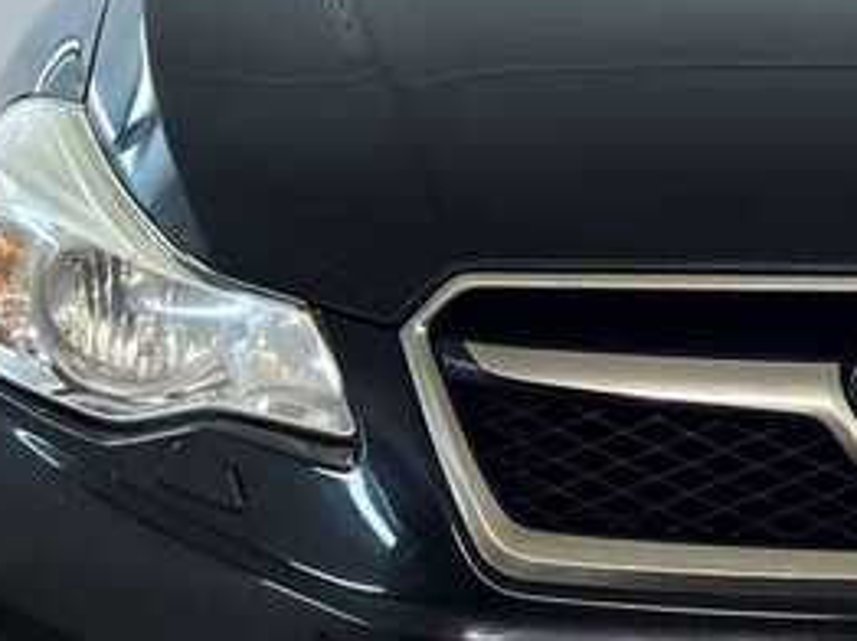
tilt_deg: -7.6
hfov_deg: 11.8
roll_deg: -0.5
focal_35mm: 165
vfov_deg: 9.0
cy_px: 227
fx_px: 4081
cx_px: 955
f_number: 1.78
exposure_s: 1/101
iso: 100
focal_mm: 6.86
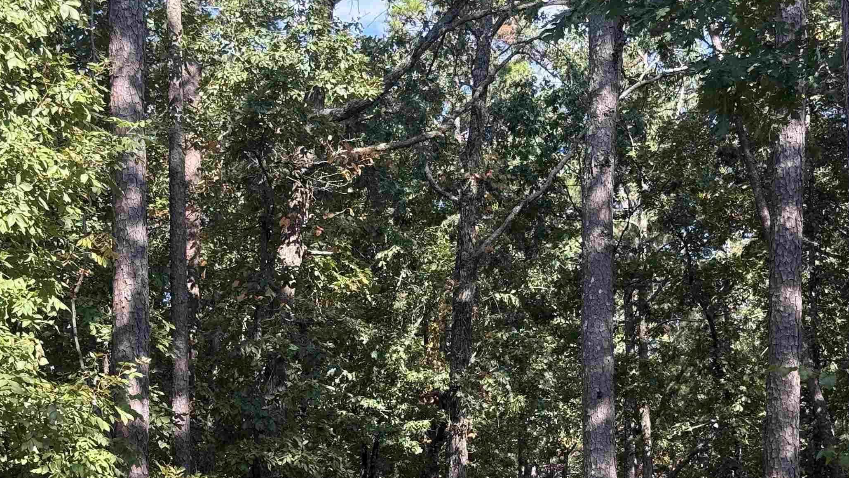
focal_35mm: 78
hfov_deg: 27.1
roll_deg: +0.1
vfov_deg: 15.3
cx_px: 511
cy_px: 431
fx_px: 1756
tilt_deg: +6.3
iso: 64
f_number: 1.78
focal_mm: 6.76
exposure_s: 1/452
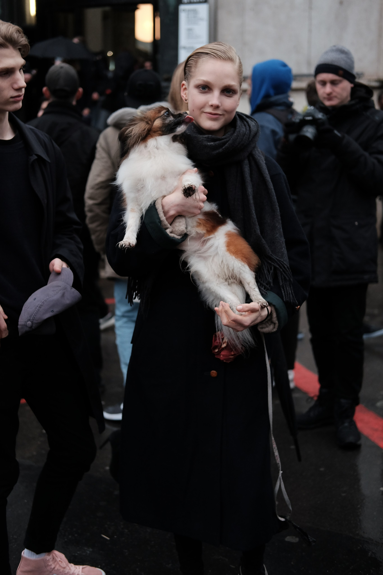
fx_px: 846
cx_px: 192
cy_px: 288
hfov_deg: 25.5
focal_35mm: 53
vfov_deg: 37.5
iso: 800
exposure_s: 1/500
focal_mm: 35
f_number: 2
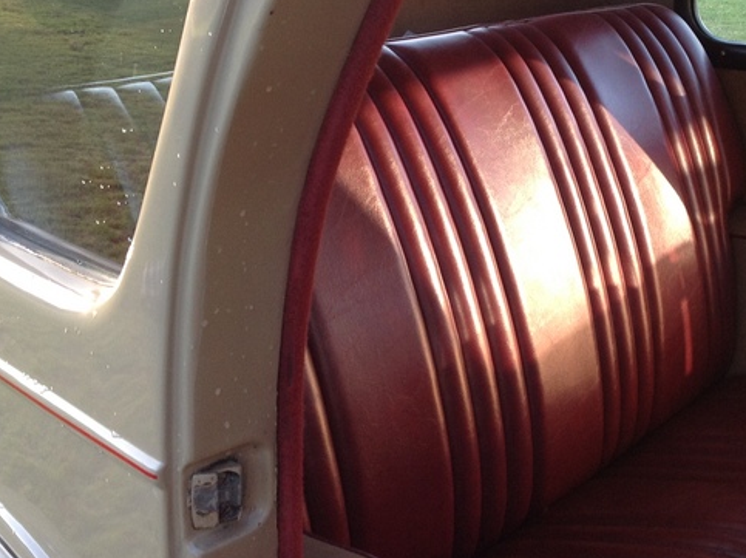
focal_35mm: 58
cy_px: 255
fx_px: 1248
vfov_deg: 25.2
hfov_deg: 32.8
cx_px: 530
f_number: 2.4
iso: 80
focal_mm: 4.28
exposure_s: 1/120
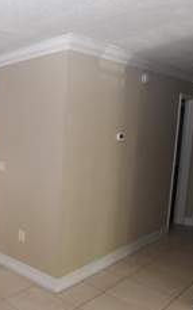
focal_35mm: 32
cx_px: -57
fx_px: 269
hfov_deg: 30.9
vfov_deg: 59.6
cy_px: 168
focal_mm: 10
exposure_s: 1/60
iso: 1600
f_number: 8
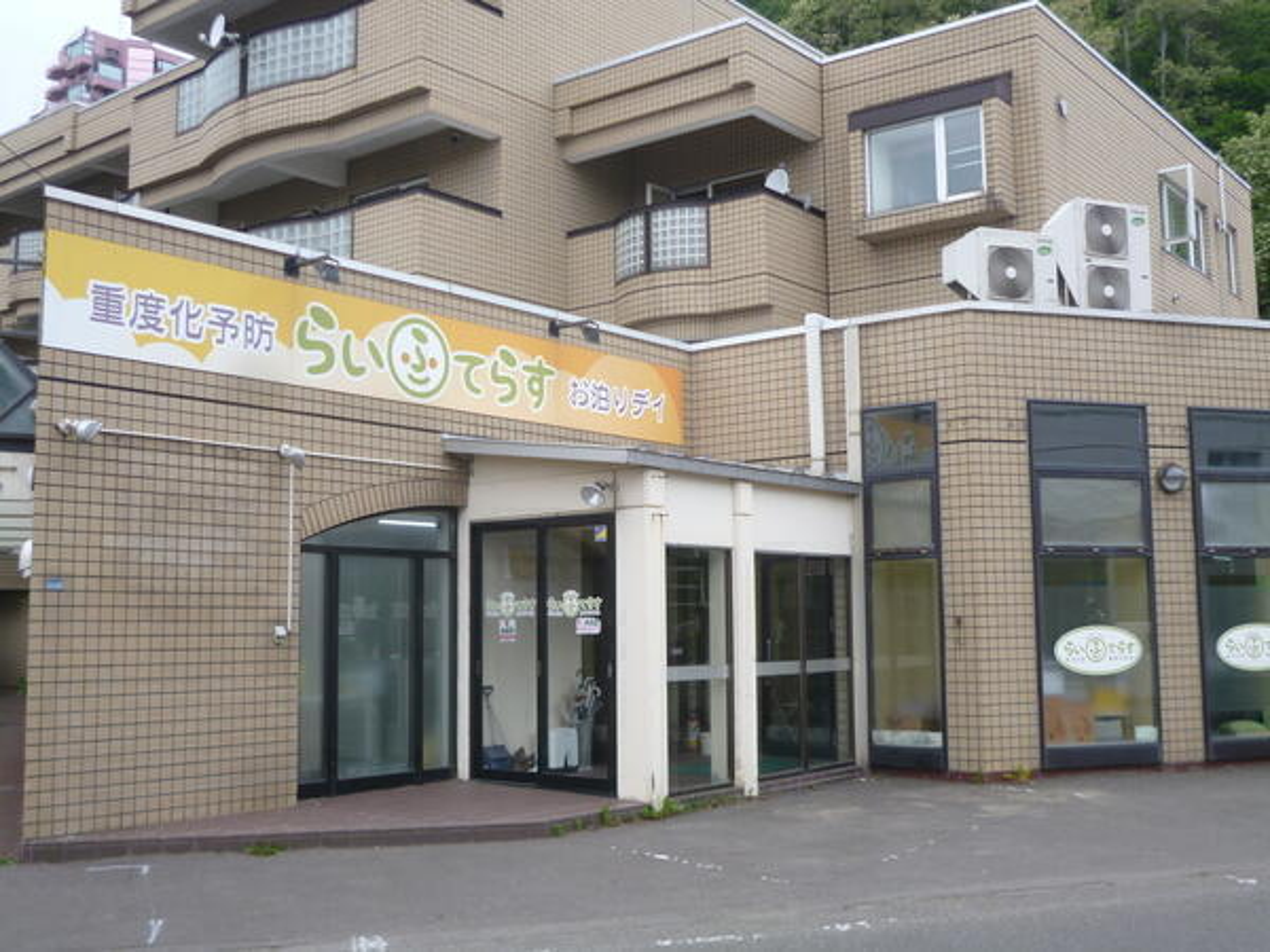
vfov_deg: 37.7
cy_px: 476
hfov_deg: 49.0
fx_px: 1394
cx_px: 635
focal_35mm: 38
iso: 100
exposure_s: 1/160
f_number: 3
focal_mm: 6.8
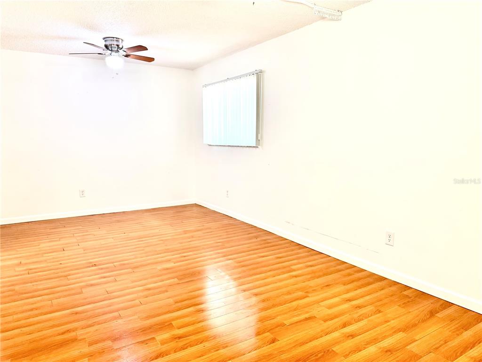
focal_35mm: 24
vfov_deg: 56.8
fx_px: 334
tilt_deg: -7.4
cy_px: 181
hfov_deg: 71.6
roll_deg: +0.3
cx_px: 241
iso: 200
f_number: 1.78
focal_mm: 6.76
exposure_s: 1/60
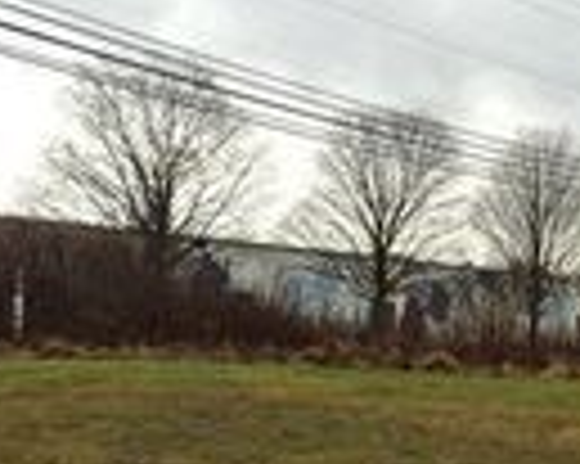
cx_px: 980
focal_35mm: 110
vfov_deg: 14.0
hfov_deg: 15.5
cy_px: 327
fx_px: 1887
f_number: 2.2
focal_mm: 4.15
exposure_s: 1/360
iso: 32
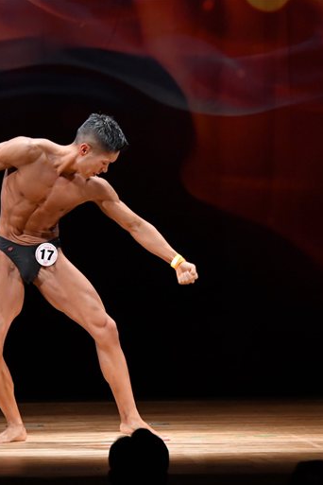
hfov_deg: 4.0
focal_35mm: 340
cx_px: 119
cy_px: 242
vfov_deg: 6.1
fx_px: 4575
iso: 3200
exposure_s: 1/400
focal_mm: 150
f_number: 5.6
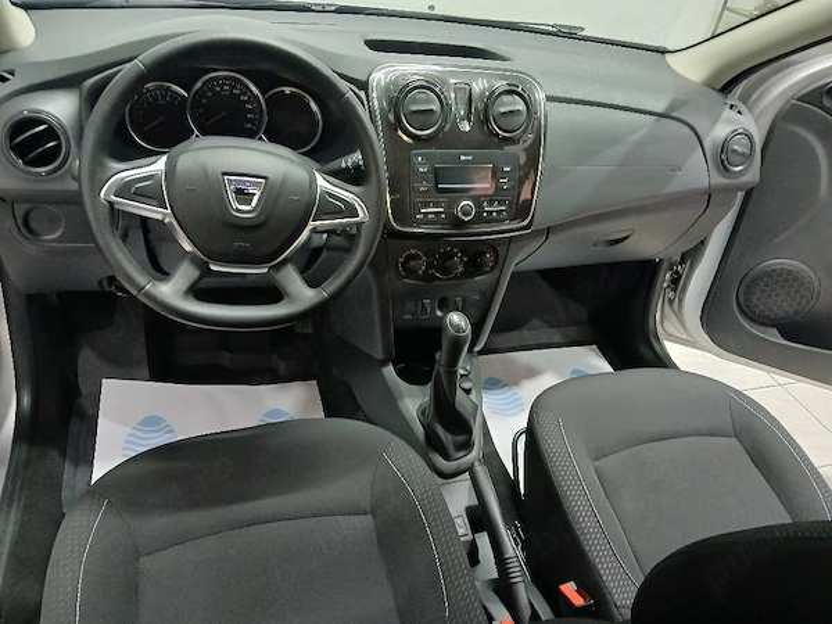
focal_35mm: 26
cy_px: 312
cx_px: 416
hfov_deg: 67.3
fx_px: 625
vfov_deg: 53.1
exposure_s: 1/25.1
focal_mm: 3.98
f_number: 1.8
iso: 250
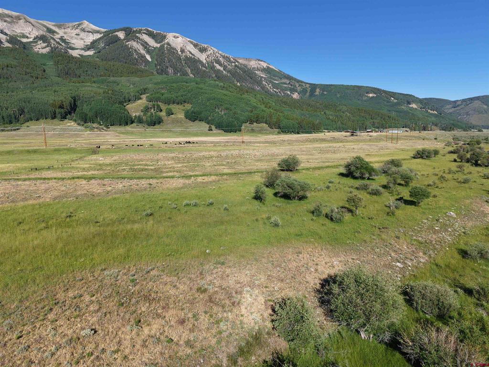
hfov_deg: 71.6
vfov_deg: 56.8
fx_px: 339
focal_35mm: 24
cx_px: 244
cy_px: 184
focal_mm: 8.67
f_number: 1.8
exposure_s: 1/3000
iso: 100
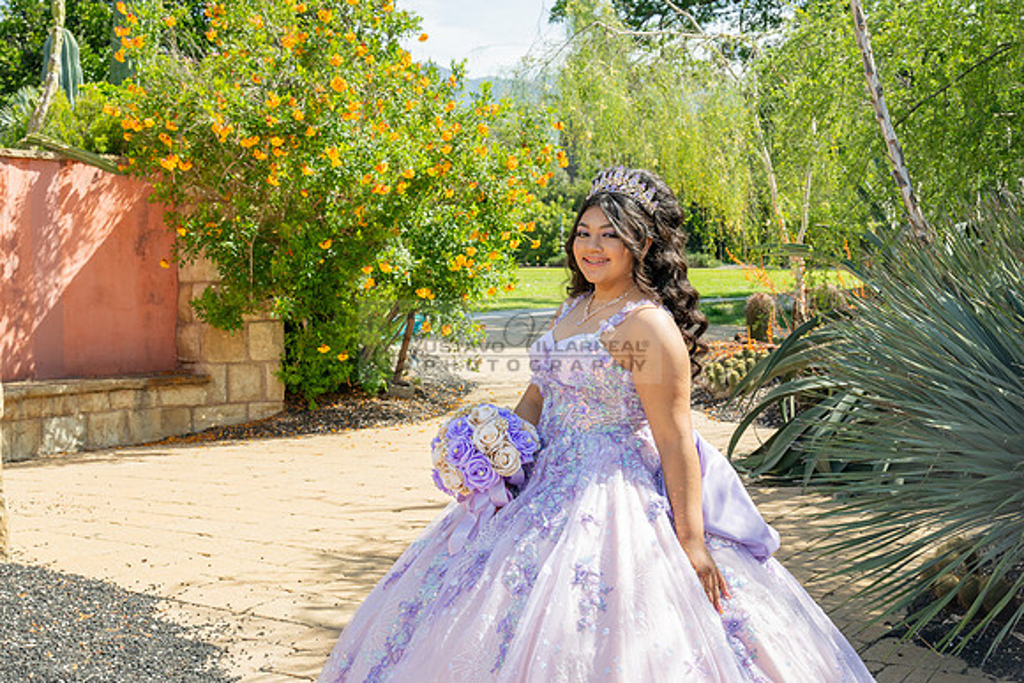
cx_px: 512
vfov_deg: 25.1
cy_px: 342
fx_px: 1536
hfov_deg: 36.9
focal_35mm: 54
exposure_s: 1/200
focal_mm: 54
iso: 200
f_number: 10
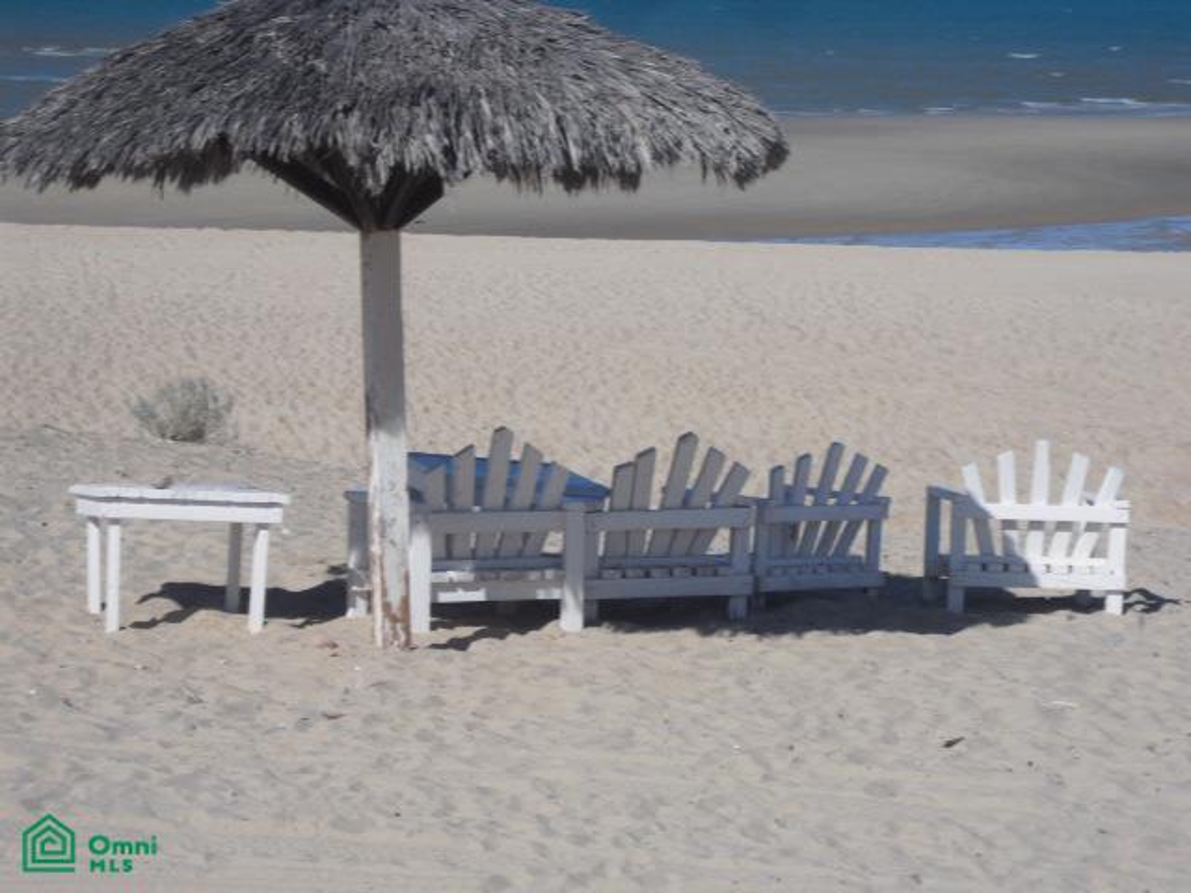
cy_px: 446
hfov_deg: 18.4
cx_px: 596
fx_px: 3681
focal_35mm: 107
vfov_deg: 13.8
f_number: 14.1
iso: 64
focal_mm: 18.9
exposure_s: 1/100
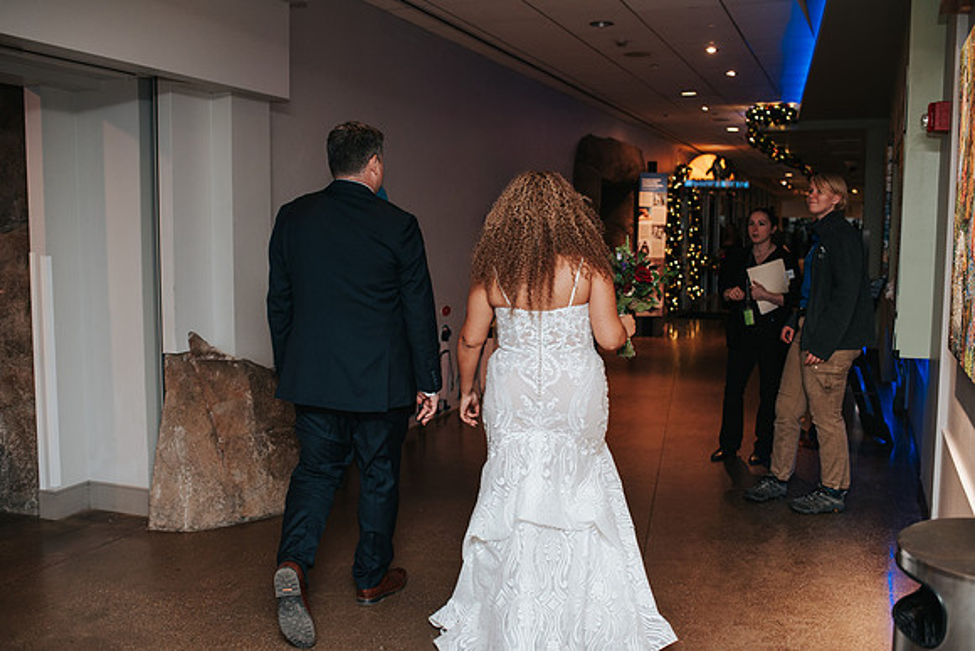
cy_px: 326
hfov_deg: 54.4
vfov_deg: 37.9
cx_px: 488
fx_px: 948
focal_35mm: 35
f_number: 2.8
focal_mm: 35
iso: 1000
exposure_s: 1/200
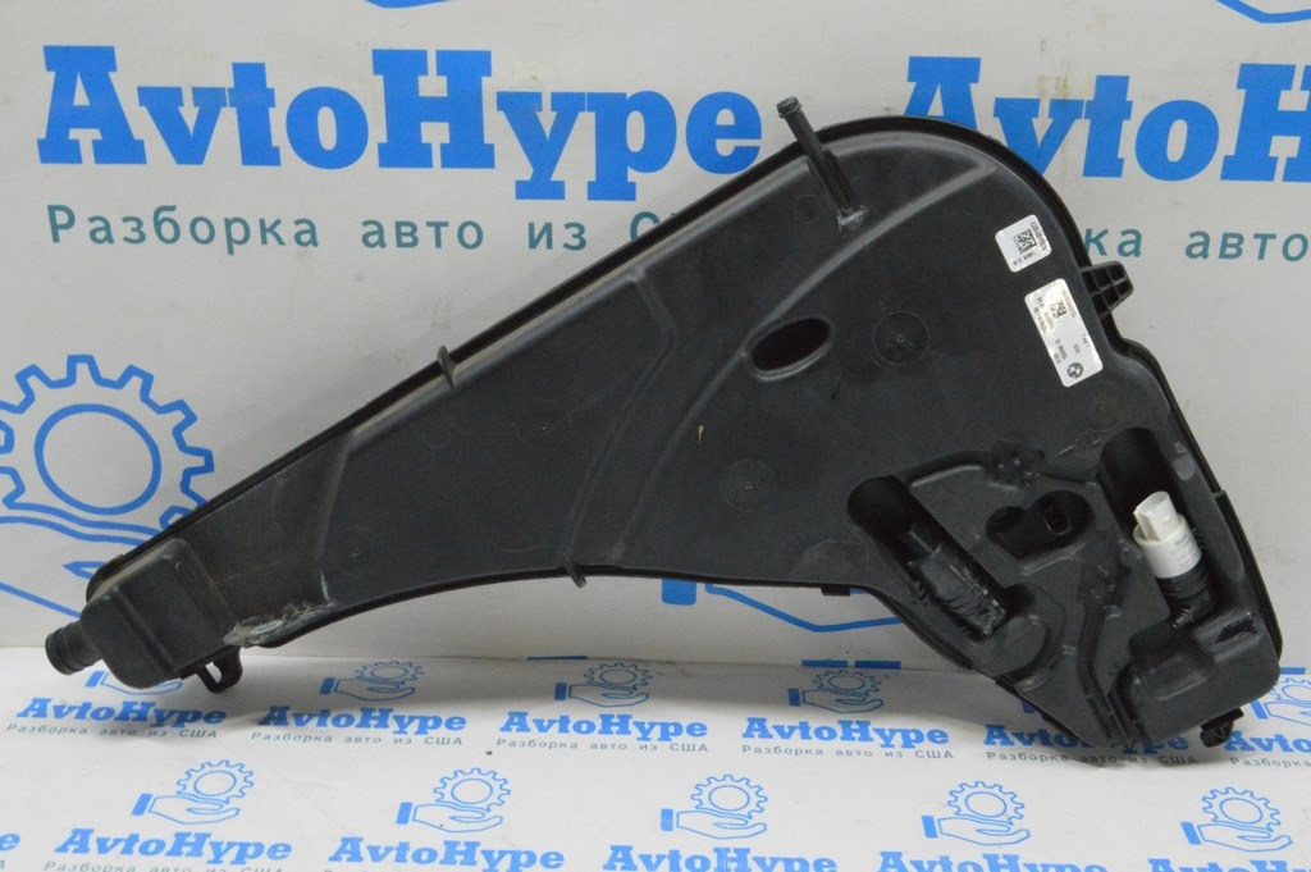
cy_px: 436
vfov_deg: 31.8
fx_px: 1528
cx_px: 656
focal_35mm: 42
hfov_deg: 46.4
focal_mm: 28
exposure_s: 1/20
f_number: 20
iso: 6400
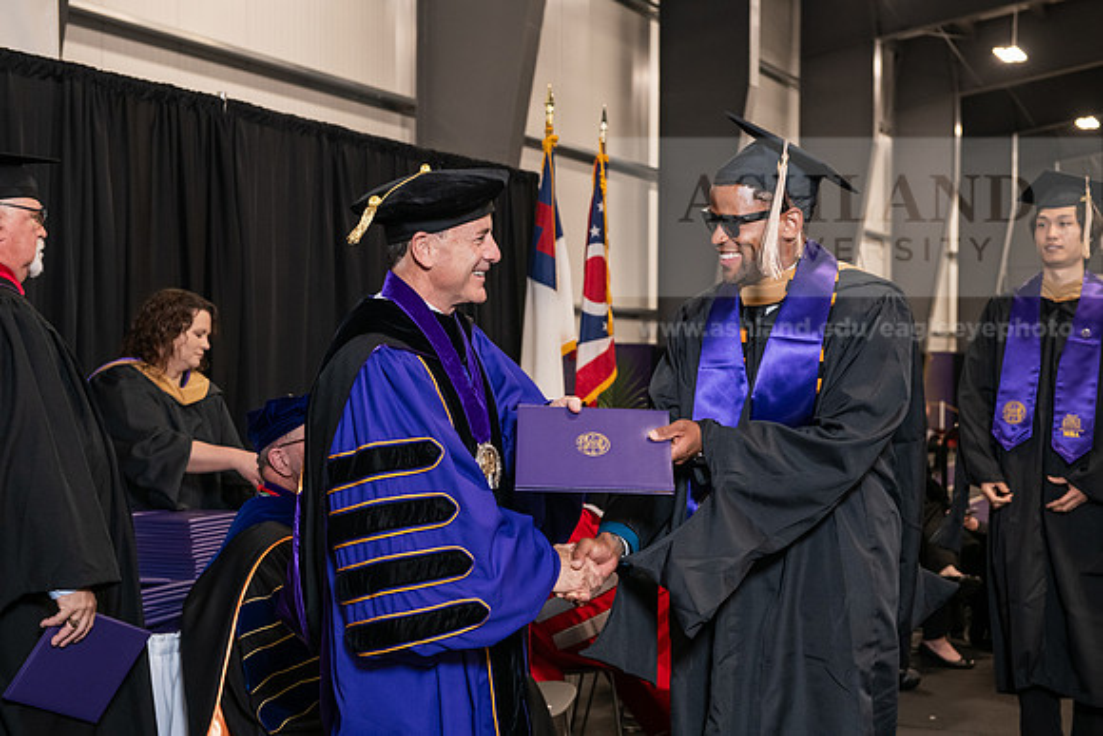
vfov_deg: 23.4
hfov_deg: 34.5
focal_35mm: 58
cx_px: 552
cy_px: 368
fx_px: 1777
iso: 2000
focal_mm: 58
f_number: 5
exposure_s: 1/125
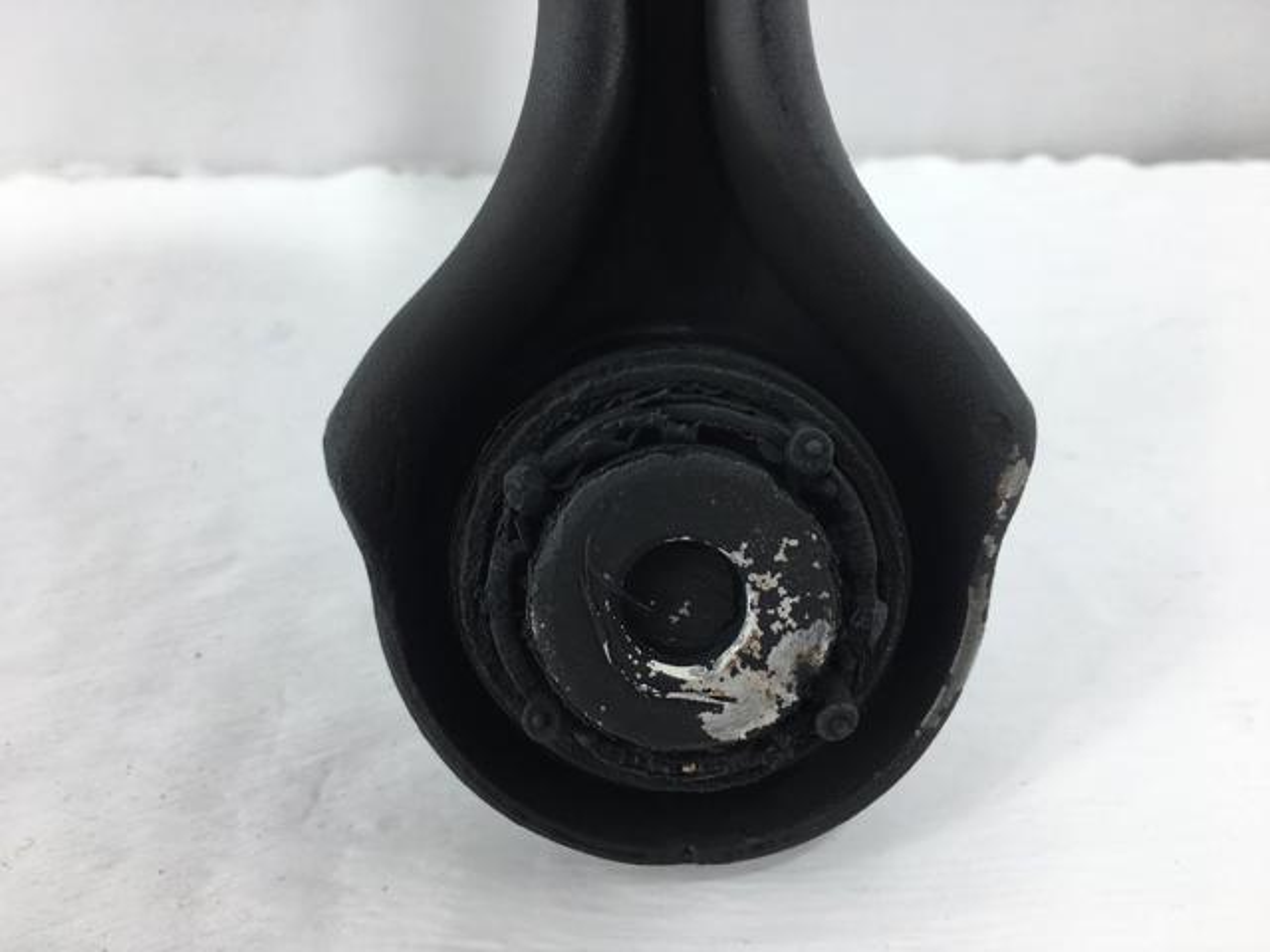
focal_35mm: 29
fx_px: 1064
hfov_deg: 61.7
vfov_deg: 48.2
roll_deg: +2.5
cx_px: 635
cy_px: 476
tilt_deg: -32.8
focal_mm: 4.15
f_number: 2.2
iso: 25
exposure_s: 1/112
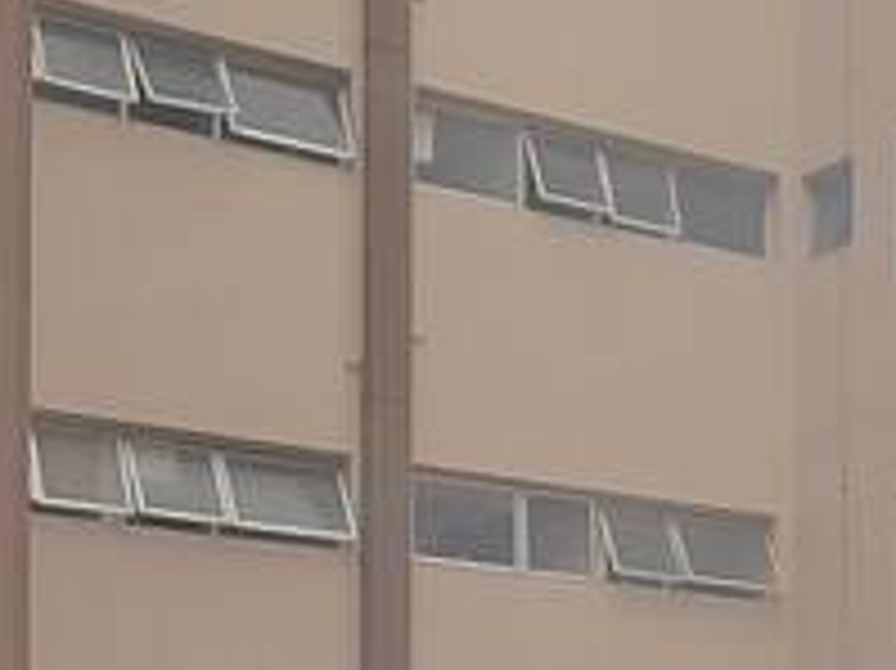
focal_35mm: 94
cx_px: 1486
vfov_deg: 14.9
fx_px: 2432
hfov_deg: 17.8
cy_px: 913
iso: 50
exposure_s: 1/554
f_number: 2.2
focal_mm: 1.8
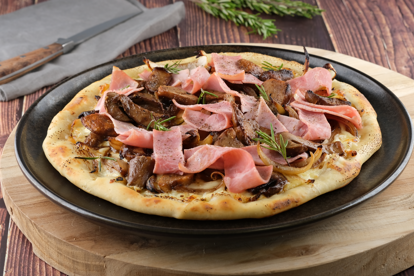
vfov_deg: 15.2
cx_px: 207
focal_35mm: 90
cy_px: 138
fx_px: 1035
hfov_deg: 22.6
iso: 200
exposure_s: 1/30
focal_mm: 60
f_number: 10
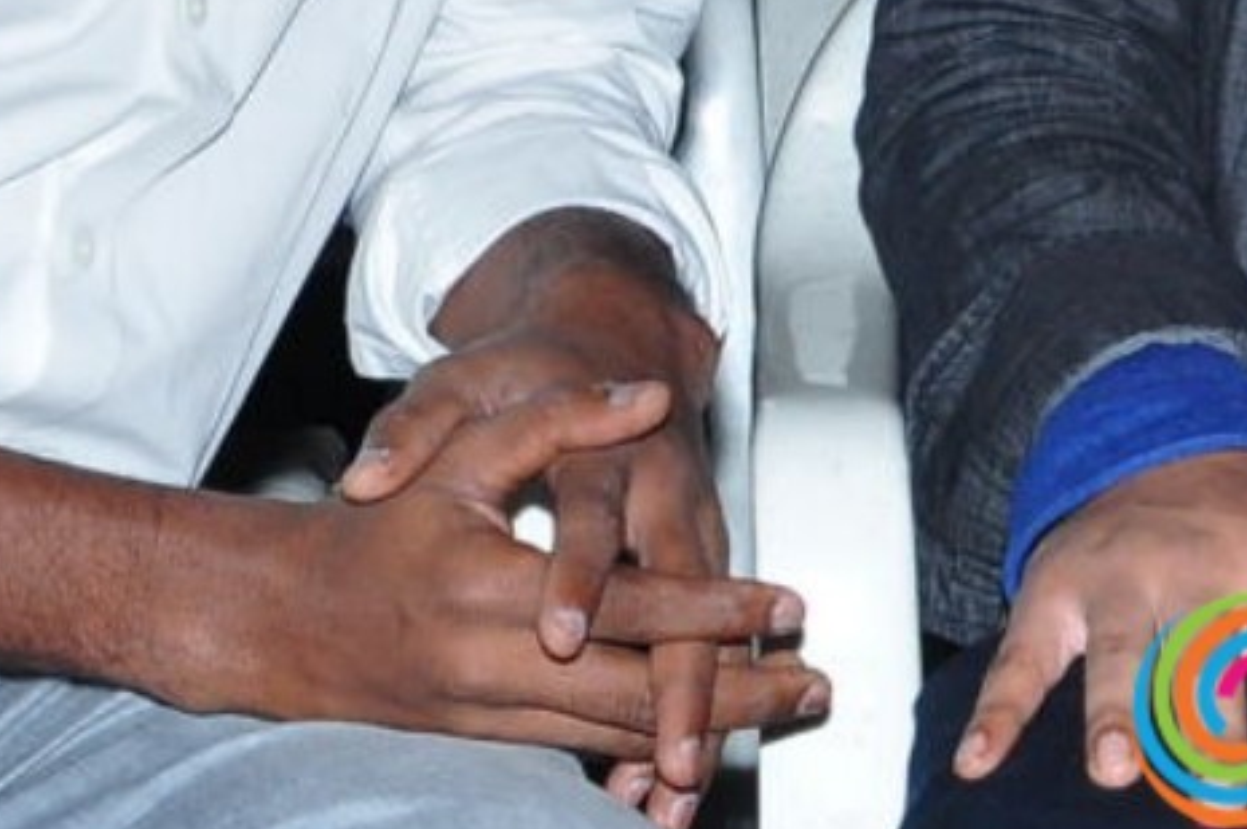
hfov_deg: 6.2
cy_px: -86
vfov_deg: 4.2
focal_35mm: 327
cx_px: 1786
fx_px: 11330
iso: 400
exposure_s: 1/125
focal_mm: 45
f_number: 8
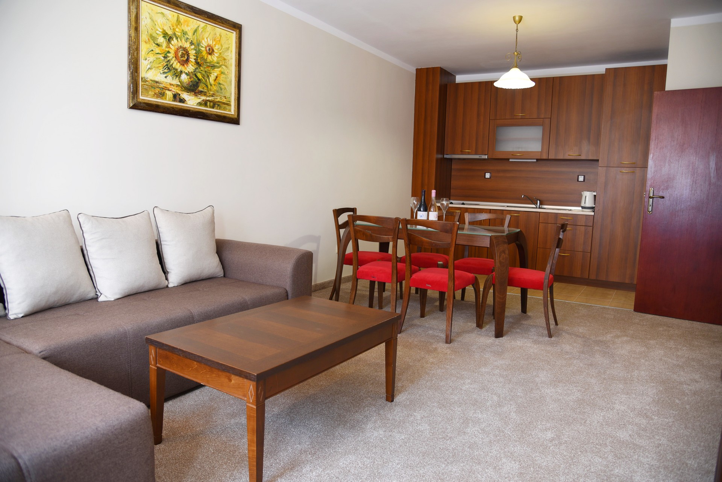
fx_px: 482
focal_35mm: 24
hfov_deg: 73.7
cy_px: 241
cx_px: 361
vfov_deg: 53.2
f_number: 4
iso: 100
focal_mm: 24
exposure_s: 1/5
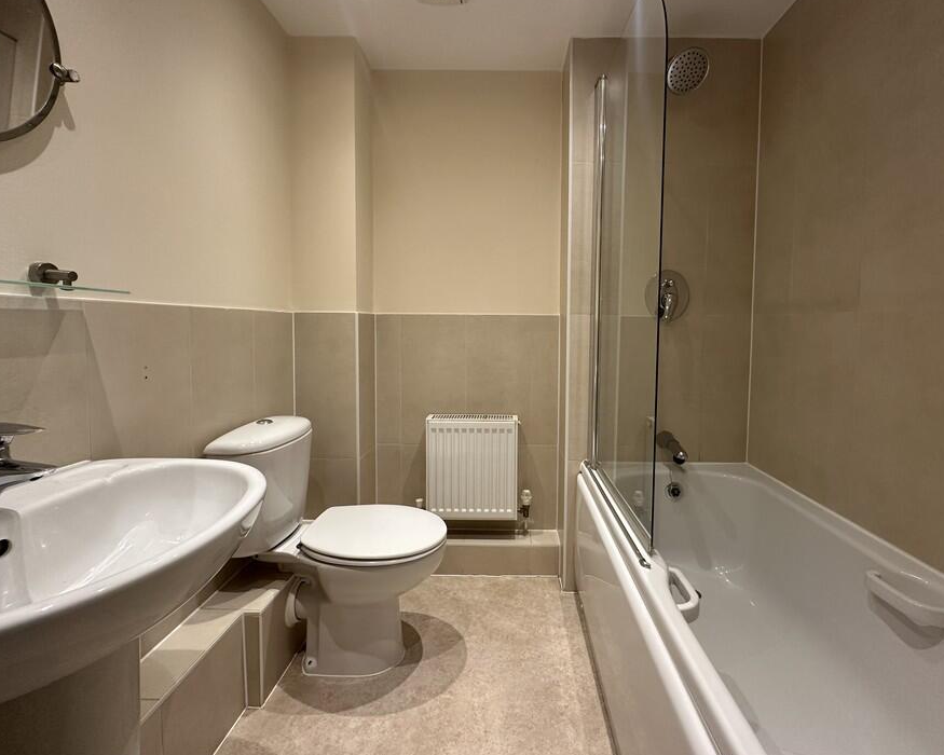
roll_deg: -0.1
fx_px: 447
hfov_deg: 92.9
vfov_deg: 80.2
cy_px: 348
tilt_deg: -3.3
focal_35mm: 16
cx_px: 508
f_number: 2.2
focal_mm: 2.22
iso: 160
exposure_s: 1/99
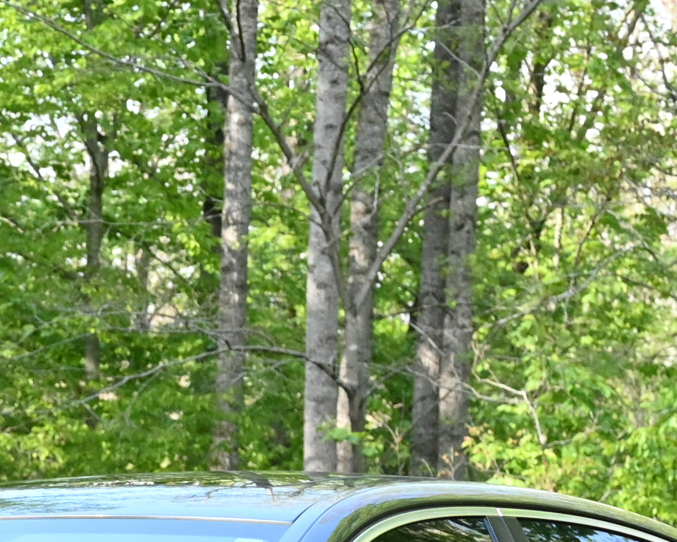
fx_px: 4550
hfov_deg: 8.4
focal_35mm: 227
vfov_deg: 6.7
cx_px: -171
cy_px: 969
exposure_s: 1/400
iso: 3200
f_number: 8
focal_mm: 52
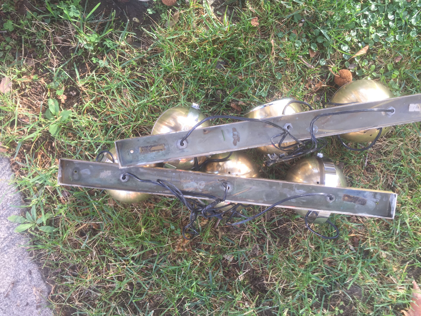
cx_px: 210
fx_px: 353
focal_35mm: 29
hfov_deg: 61.7
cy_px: 158
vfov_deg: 48.2
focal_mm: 4.15
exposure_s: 1/50
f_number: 2.2
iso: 32
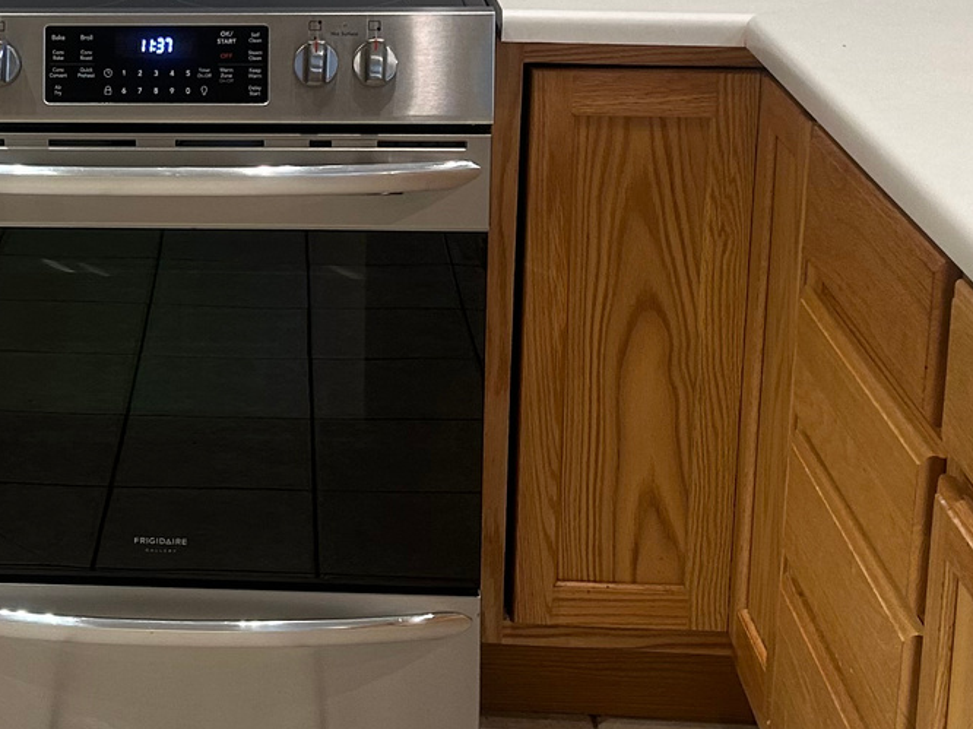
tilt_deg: -13.4
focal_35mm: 80
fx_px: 2248
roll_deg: +1.0
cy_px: 169
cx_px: 51
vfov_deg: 18.3
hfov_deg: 23.6
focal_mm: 5.7
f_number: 1.5
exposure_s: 1/60
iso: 100
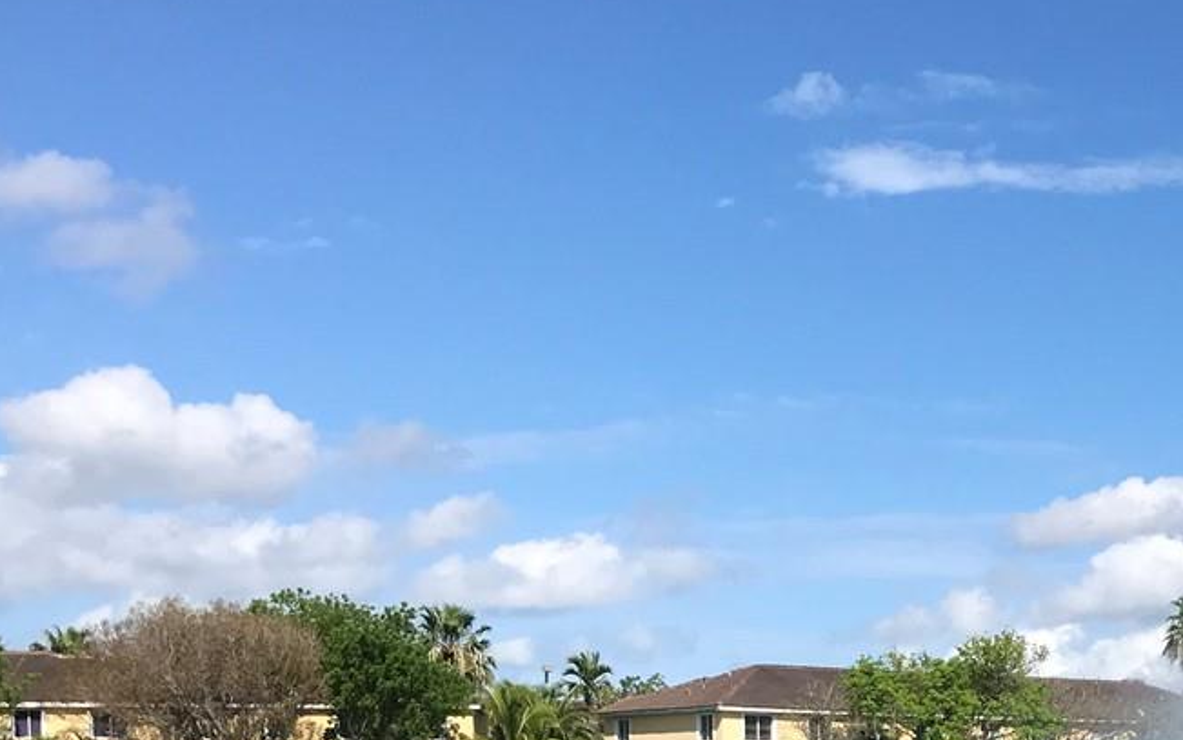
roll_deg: +0.1
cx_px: 1098
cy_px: 1007
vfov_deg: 16.7
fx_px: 2354
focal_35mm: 73
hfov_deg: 27.1
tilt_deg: -3.5
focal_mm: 3.99
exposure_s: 1/2660
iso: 20
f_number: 1.8
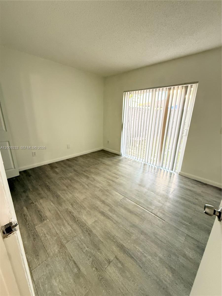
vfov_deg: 102.1
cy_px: 148
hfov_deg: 85.7
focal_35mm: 14
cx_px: 111
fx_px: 120
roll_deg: -1.5
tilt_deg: -14.7
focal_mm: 2.22
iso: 500
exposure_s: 1/60
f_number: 2.2
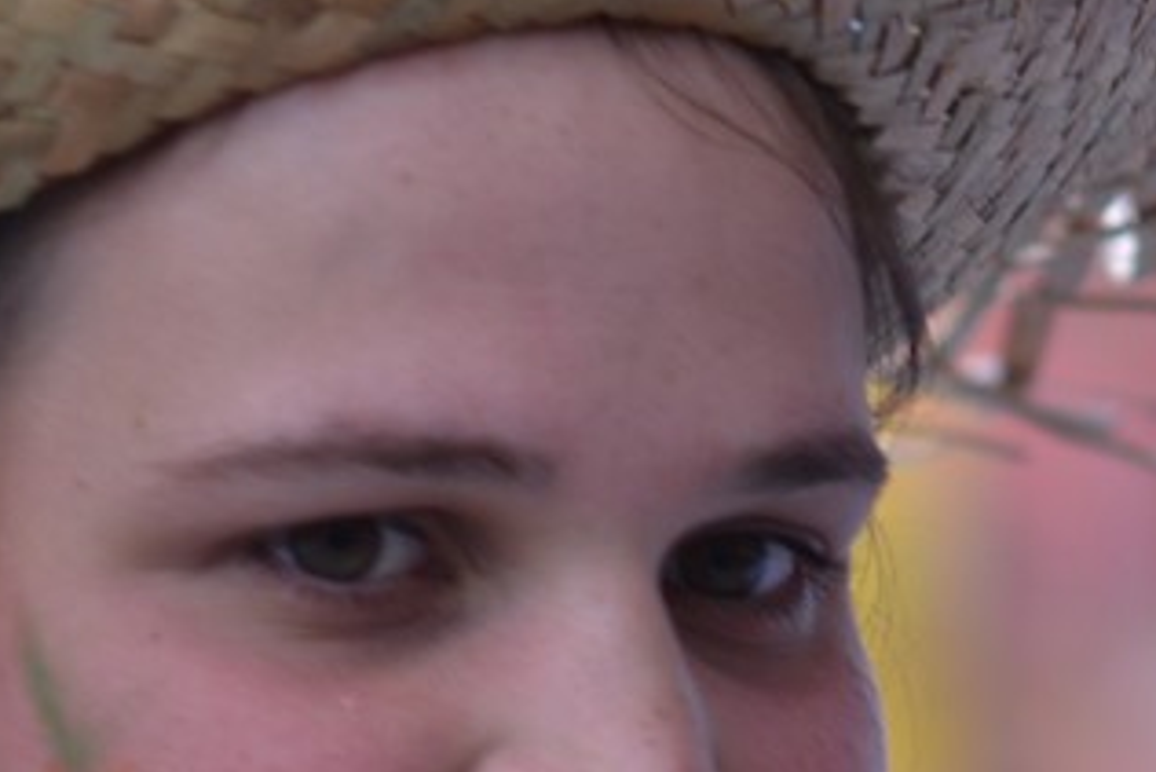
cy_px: 682
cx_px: 487
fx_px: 18728
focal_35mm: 583
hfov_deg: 3.5
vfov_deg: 2.4
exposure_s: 1/200
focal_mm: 120
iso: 100
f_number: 2.8
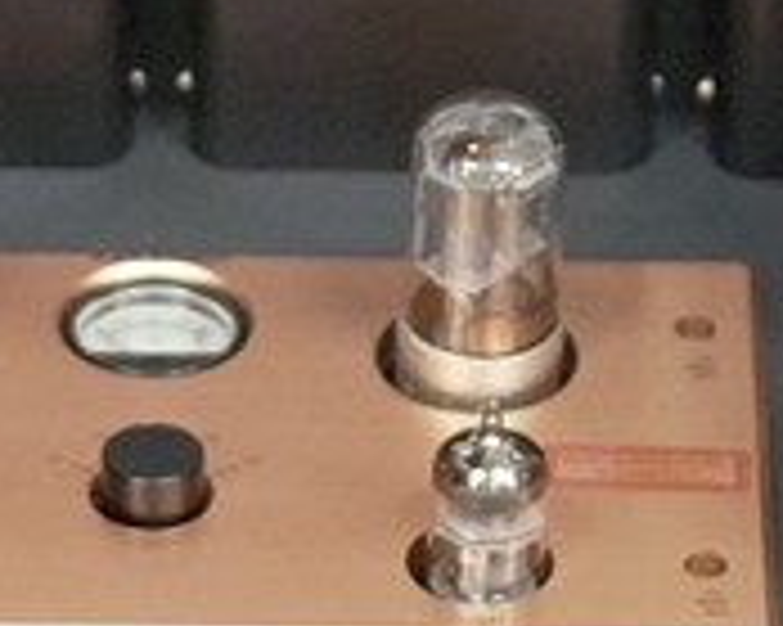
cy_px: 788
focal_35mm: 436
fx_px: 10098
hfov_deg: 4.4
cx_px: -72
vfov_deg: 3.5
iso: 2500
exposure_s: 1/30
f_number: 2.8
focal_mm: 60
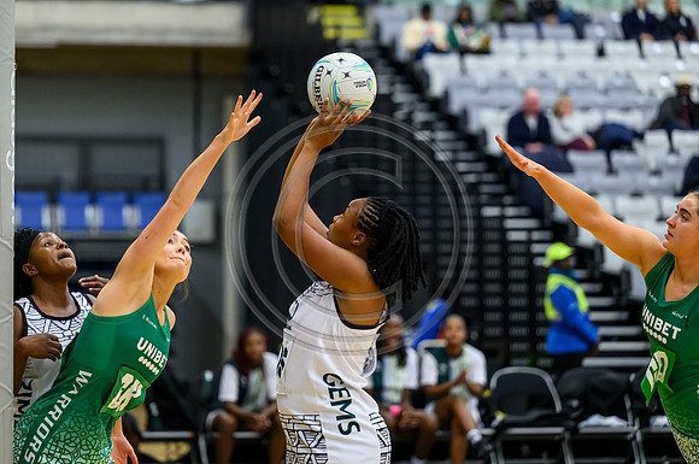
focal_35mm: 156
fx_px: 3026
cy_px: 205
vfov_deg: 8.8
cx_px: 310
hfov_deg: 13.2
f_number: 3.2
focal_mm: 140
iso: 4000
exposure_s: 1/1000
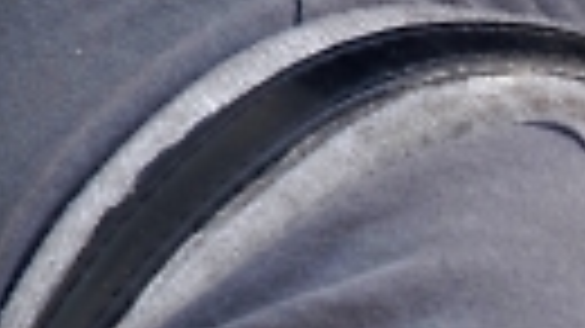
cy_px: 373
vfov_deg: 2.2
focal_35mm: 563
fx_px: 8730
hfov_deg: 3.8
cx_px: 1339
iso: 400
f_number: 5
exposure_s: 1/60
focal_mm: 70
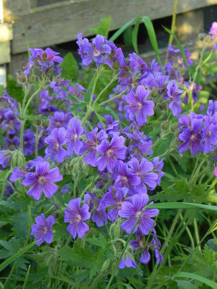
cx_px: 108
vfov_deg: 12.2
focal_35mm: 162
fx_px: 1354
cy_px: 144
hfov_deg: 9.2
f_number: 5
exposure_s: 1/100
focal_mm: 28.8
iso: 160
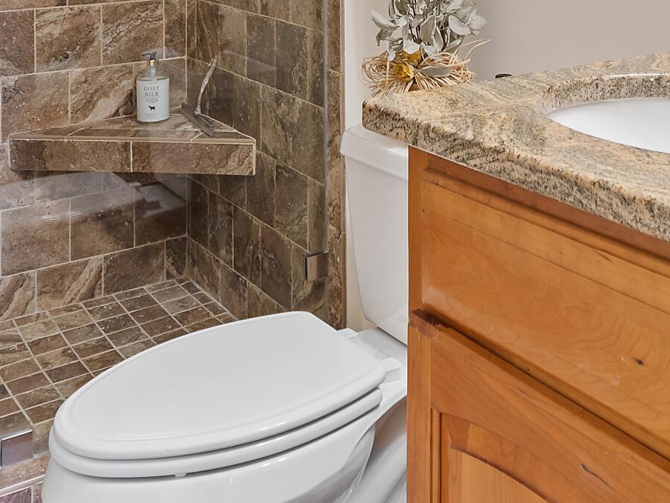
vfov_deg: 25.1
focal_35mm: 51
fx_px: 987
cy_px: -131
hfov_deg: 36.8
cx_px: 485
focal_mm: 11
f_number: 4.8
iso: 100
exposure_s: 1
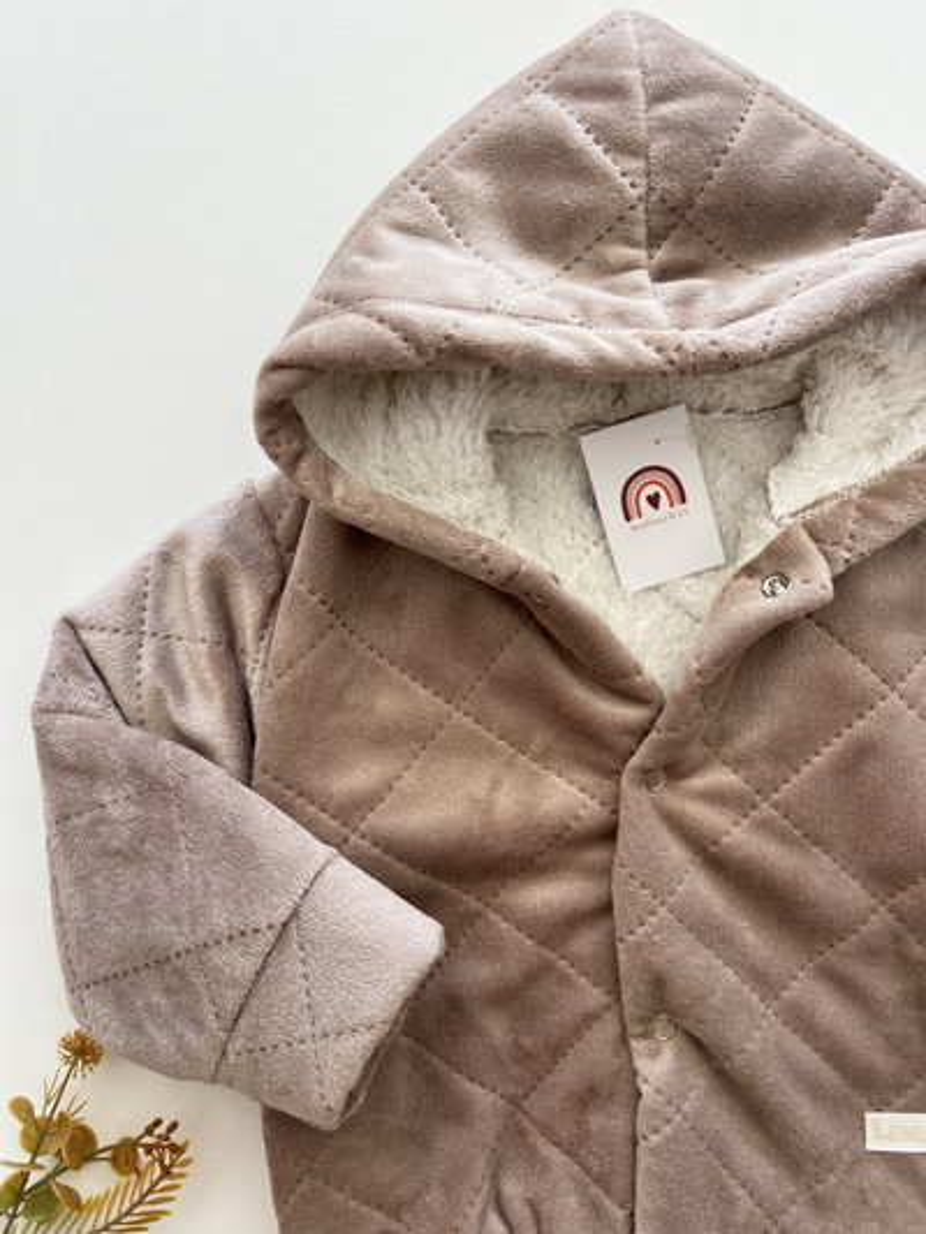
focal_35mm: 26
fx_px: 927
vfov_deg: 67.3
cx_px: 463
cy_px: 617
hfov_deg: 53.1
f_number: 1.5
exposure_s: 1/314
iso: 50
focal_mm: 5.7
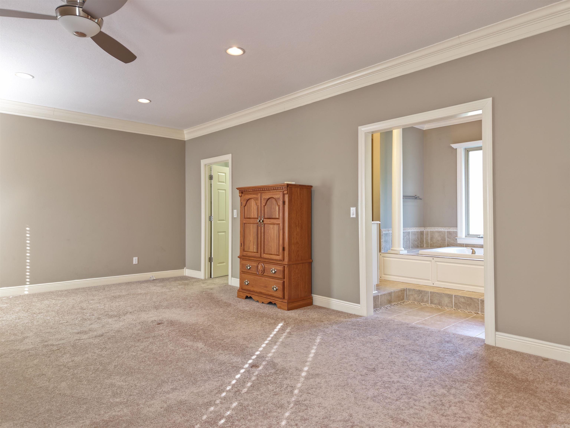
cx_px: 285
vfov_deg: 56.8
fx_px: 395
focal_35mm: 24
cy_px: 214
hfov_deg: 71.6
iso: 100
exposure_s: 1/20
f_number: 1.8
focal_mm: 8.67
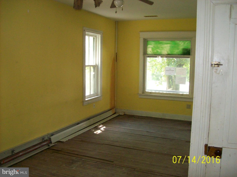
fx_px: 246
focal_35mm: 36
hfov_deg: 51.4
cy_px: 88
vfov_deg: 39.7
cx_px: 118
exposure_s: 1/64
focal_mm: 6
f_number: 2.7
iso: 200
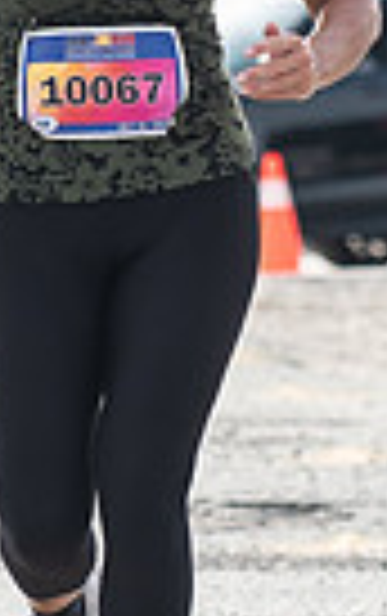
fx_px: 11406
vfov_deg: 3.1
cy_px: -57
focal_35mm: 678
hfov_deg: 1.9
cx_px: 50
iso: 250
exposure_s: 1/1600
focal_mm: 110
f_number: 4.5
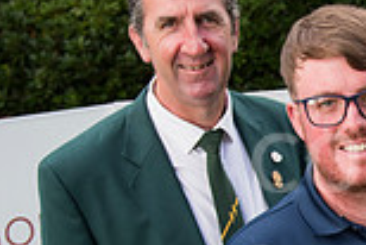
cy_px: 308
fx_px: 1343
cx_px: 563
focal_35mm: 132
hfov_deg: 14.4
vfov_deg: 10.2
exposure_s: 1/200
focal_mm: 35
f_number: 5.6
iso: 250
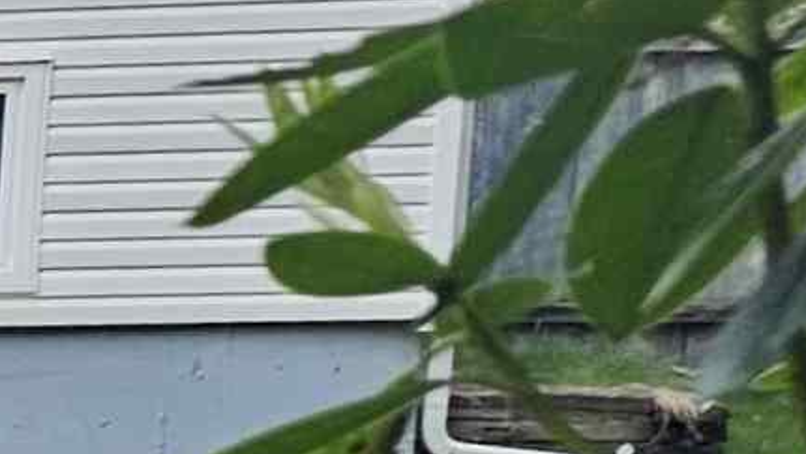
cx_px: -1846
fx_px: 3826
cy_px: 952
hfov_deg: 9.0
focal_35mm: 179
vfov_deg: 6.6
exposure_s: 1/182
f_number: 1.7
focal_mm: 6.3
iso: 25
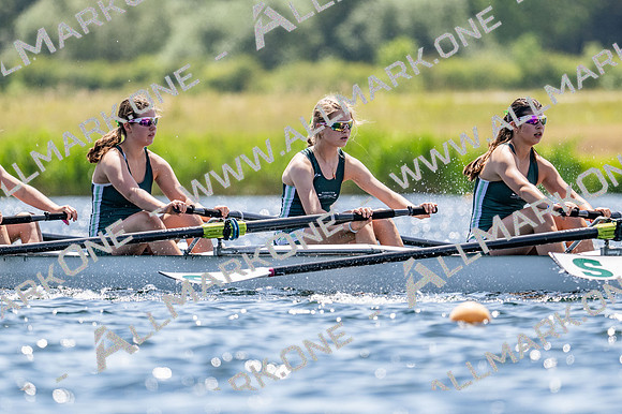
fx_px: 10360
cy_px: 207
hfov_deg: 3.4
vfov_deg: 2.3
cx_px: 311
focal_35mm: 600
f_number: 4.5
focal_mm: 400
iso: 220
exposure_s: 1/2500
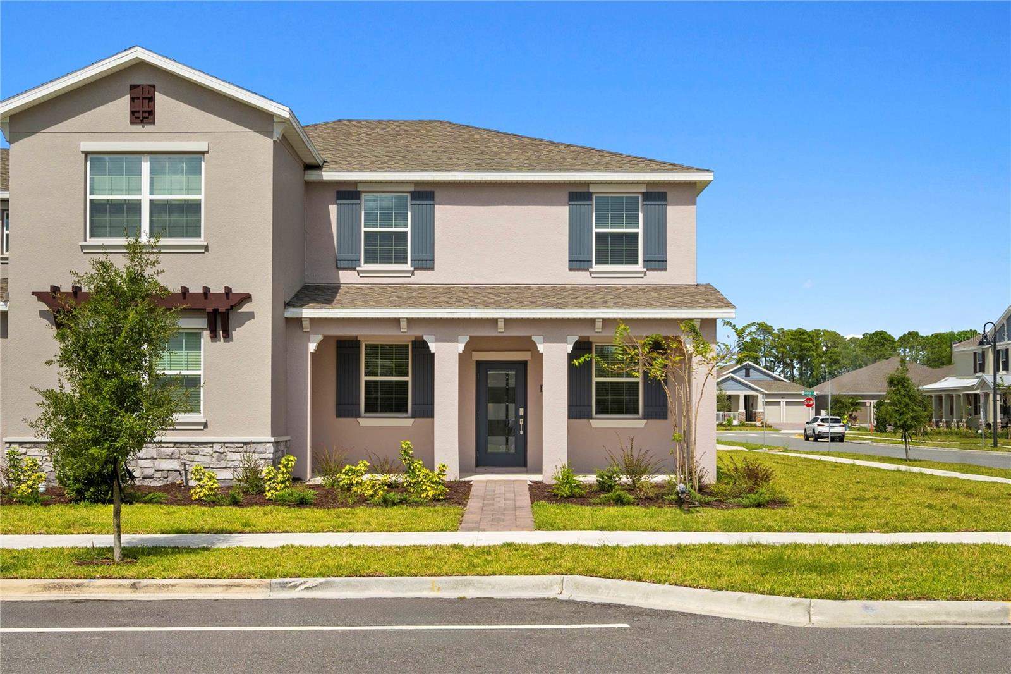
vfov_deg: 31.2
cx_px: 506
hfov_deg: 45.4
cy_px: 337
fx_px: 1207
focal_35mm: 43
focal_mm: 29
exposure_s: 1/250
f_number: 8
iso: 500
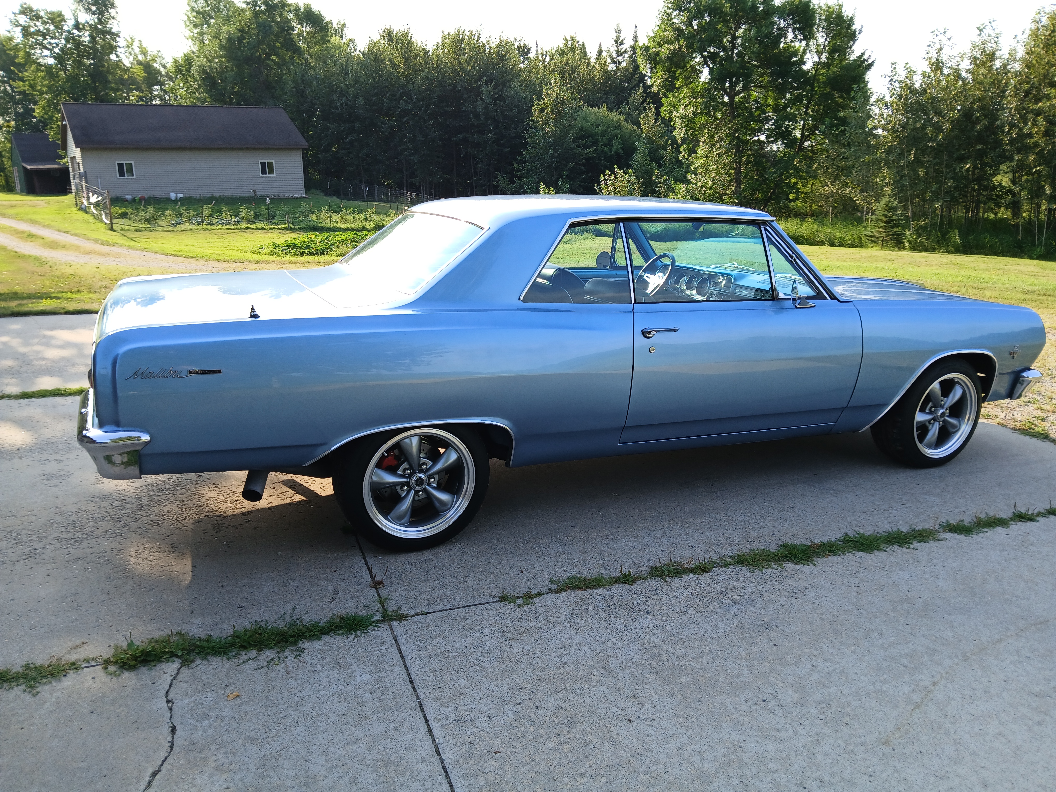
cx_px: 528
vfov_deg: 53.1
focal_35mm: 26
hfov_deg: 67.3
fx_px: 793
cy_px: 396
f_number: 1.8
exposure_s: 1/185
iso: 20
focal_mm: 3.98
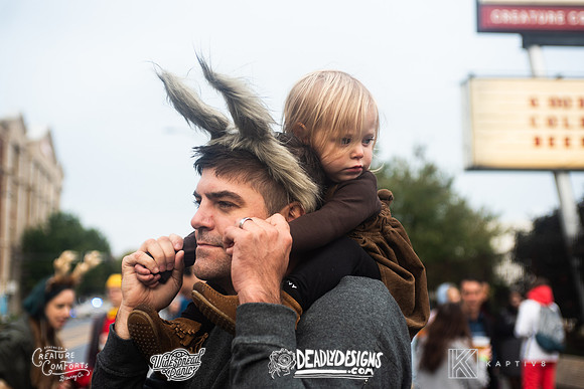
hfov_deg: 32.4
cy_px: 194
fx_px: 1006
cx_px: 292
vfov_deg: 21.9
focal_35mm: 62
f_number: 3.5
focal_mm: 62
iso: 400
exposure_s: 1/320
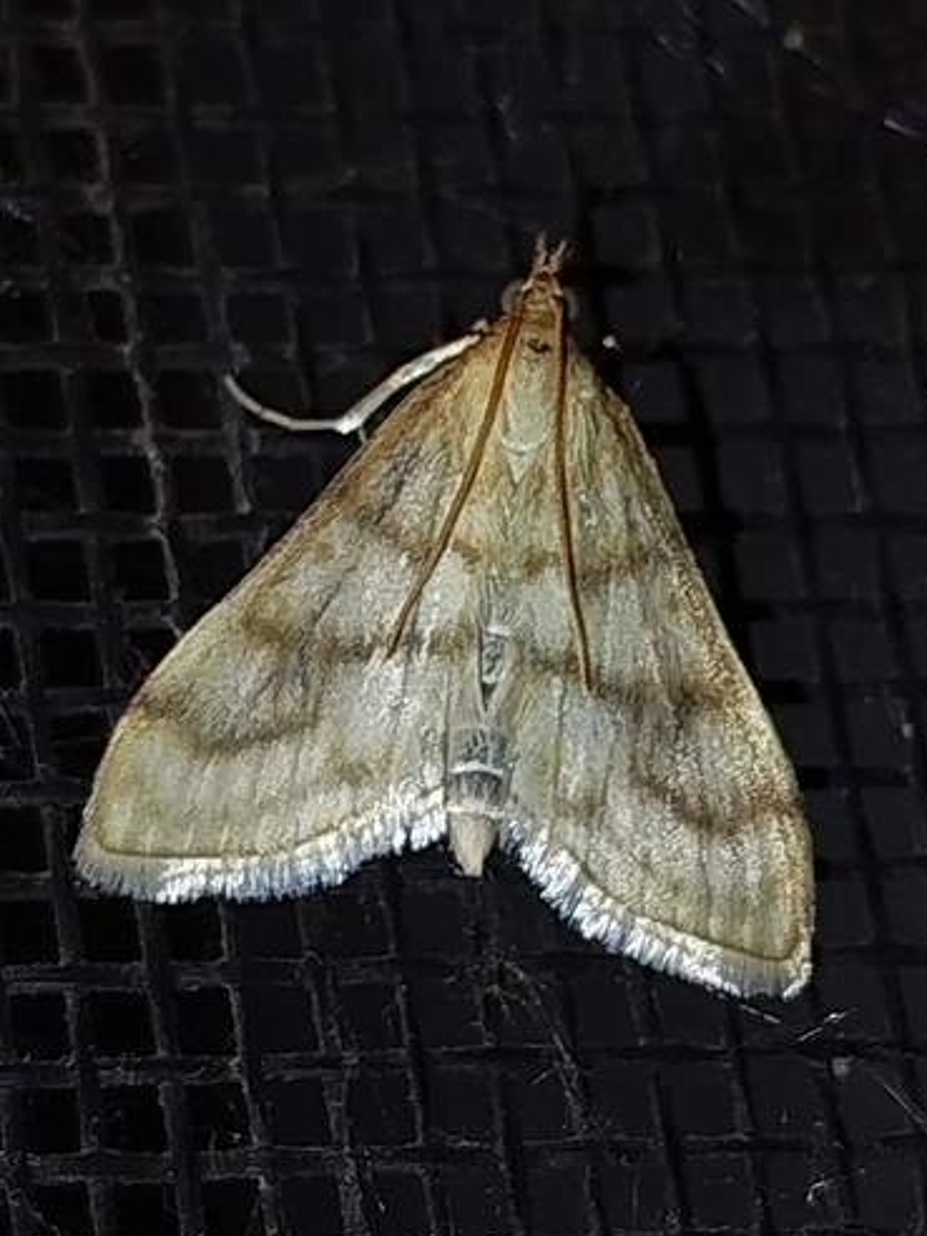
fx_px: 5106
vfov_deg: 13.8
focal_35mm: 143
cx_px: 482
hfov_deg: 10.4
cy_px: 603
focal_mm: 5.31
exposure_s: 1/50
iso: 64
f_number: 1.7
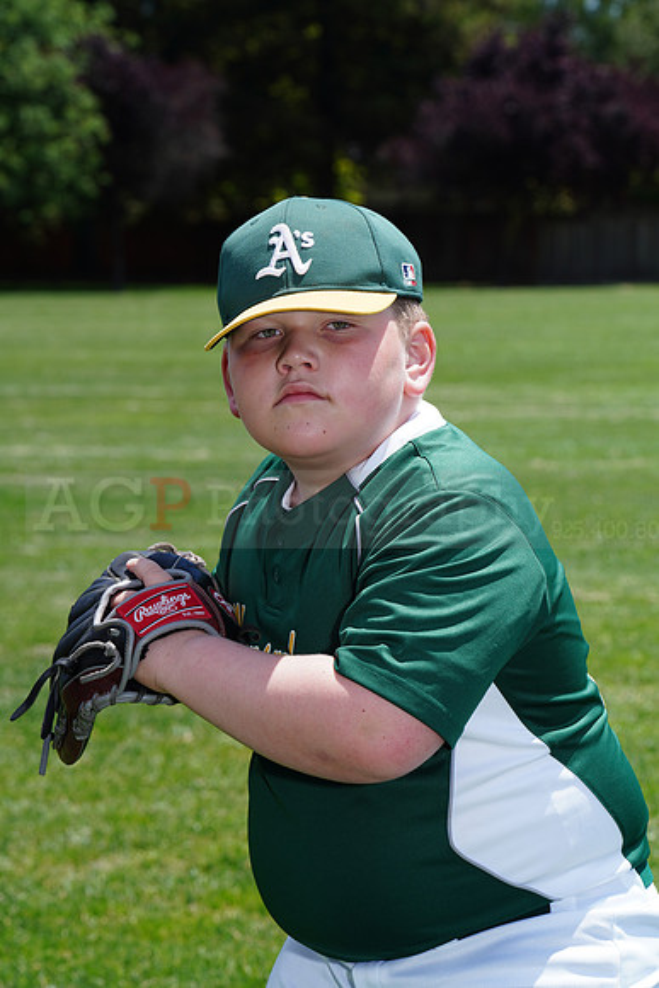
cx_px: 330
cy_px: 494
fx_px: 4143
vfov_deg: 13.6
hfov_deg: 9.1
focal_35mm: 151
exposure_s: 1/200
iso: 200
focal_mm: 151
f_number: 11
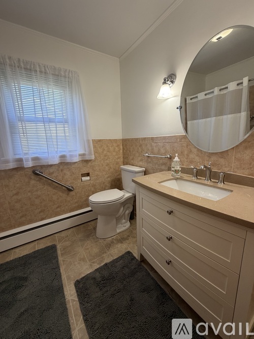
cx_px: 127
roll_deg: +2.1
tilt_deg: -13.0
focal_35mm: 14
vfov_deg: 102.1
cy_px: 170
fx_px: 137
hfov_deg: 85.7
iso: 200
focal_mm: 2.22
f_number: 2.2
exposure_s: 1/120
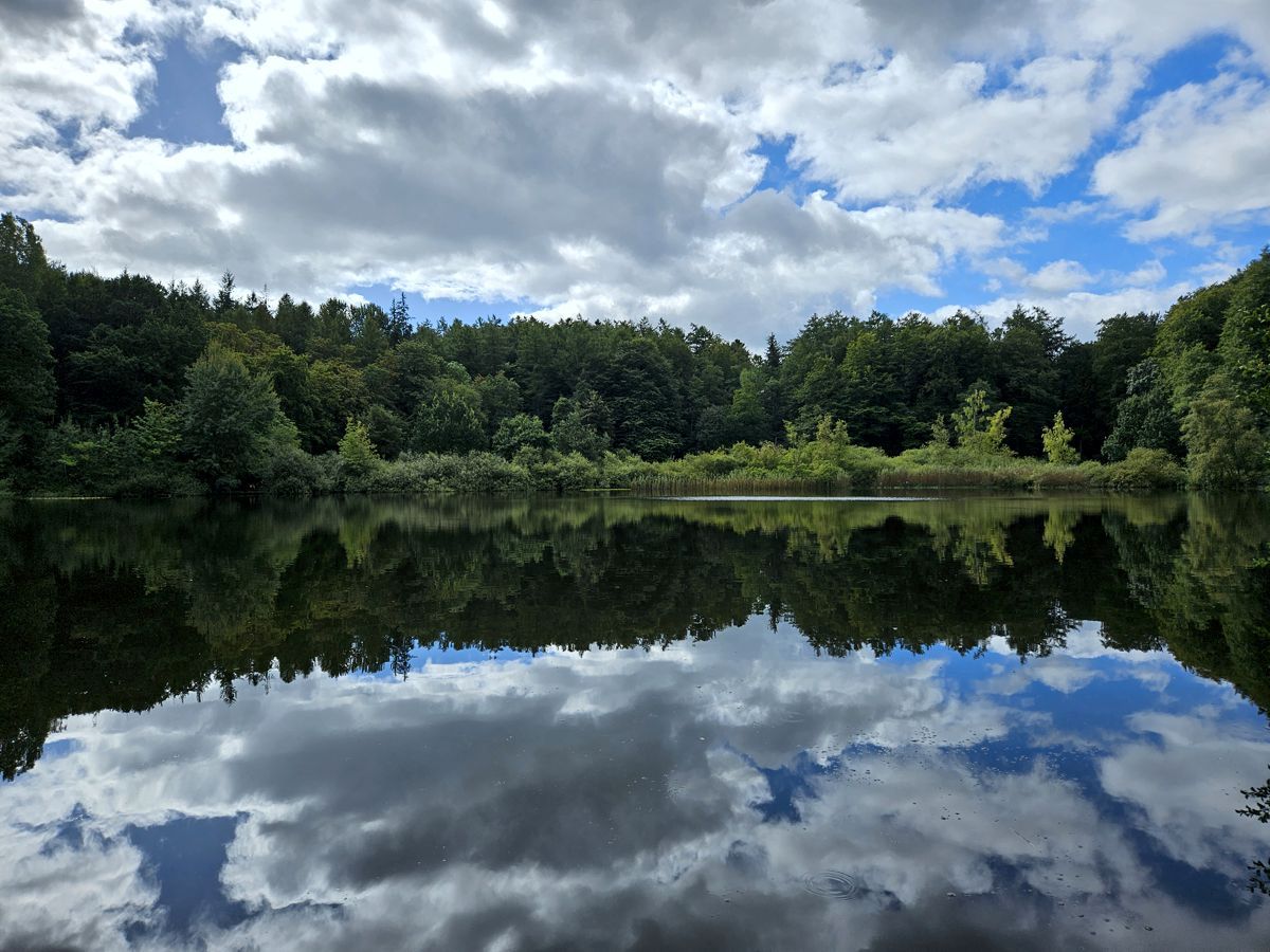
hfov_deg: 73.9
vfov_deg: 58.9
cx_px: 635
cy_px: 476
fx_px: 844
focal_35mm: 23
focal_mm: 5.4
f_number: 1.8
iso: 25
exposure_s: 1/2537
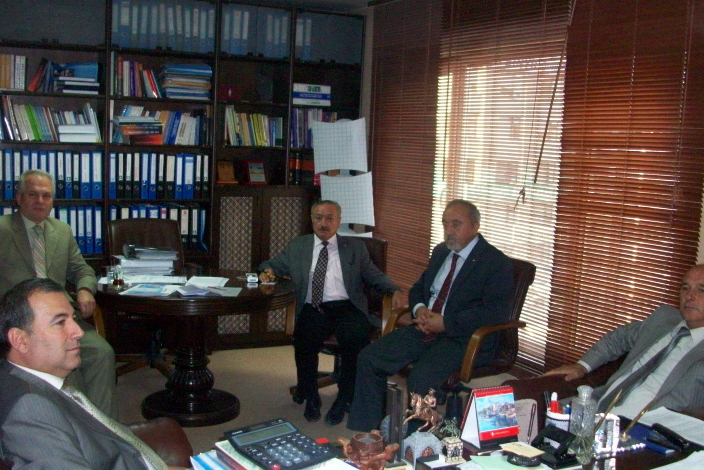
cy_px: 261
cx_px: 358
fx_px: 802
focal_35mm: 41
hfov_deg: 47.4
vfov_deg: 32.6
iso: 320
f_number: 2.8
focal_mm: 5.7
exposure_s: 1/60
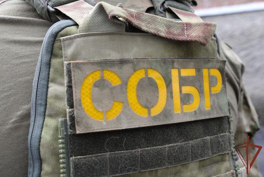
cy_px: 88
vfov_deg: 28.1
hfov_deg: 41.1
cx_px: 132
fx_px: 352
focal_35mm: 48
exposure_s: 1/80
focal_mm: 48
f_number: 7.1
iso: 320
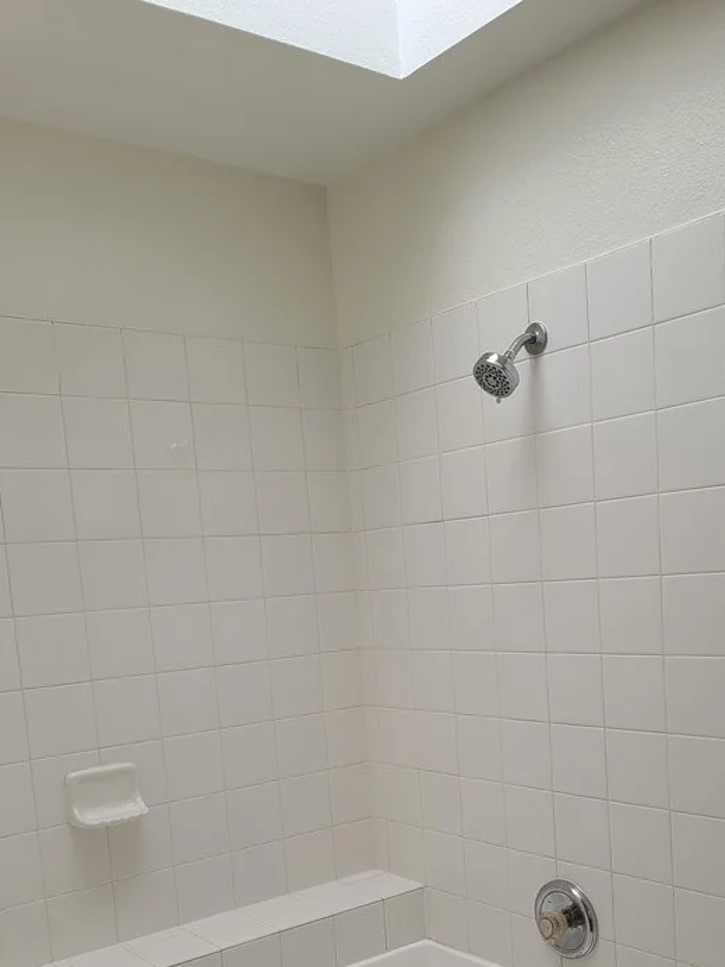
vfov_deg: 48.5
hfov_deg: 38.6
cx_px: 401
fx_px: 1033
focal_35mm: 37
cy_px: 706
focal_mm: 7
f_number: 1.8
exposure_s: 1/142
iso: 16
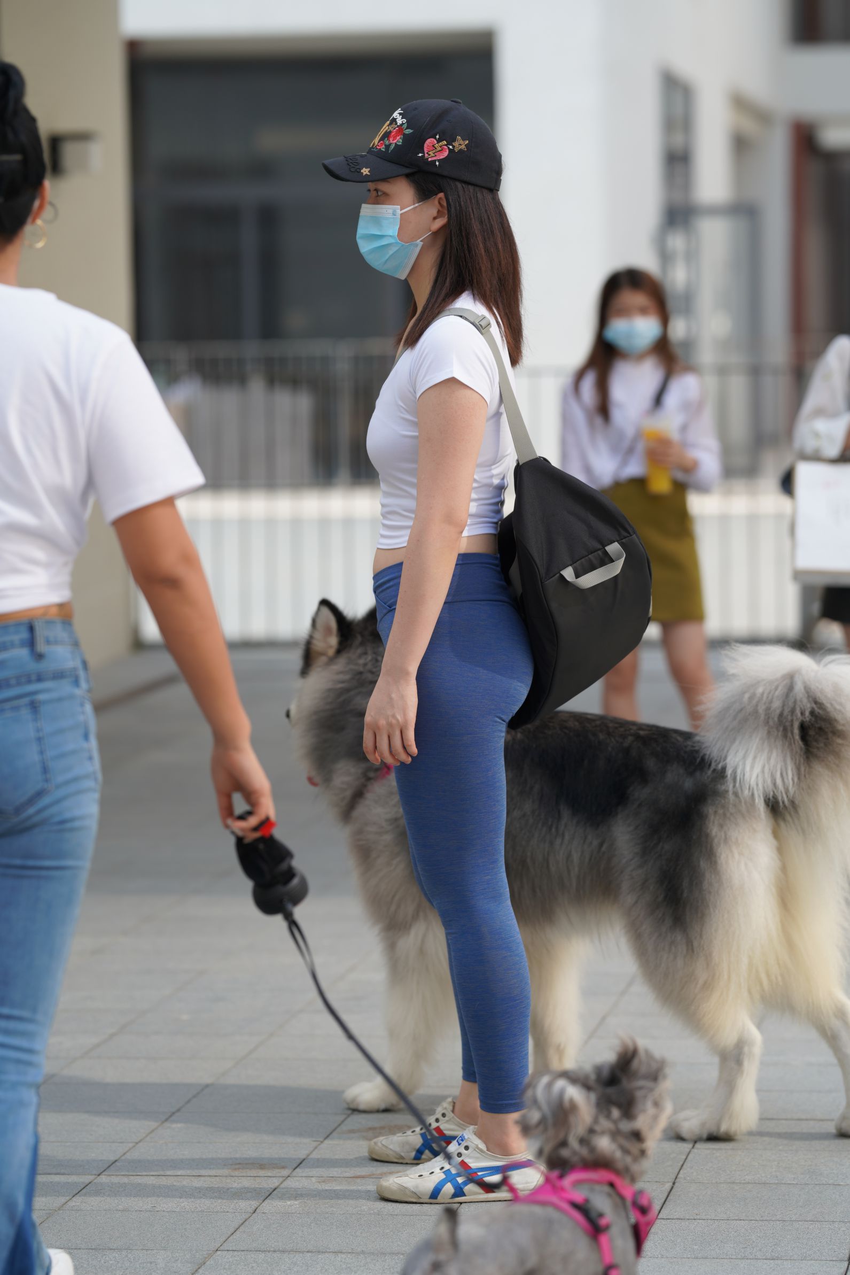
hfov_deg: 10.2
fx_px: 4779
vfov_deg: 15.2
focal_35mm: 135
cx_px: 425
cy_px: 638
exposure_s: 1/640
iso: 160
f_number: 3.5
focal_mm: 135
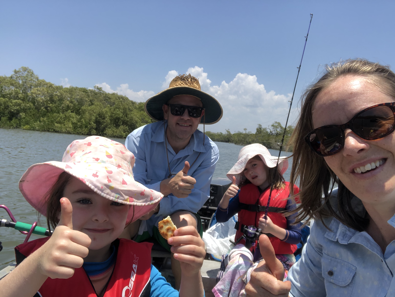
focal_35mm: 32
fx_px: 365
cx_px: 198
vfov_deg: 44.2
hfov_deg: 56.8
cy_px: 148
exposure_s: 1/1067
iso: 20
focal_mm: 2.87
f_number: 2.2
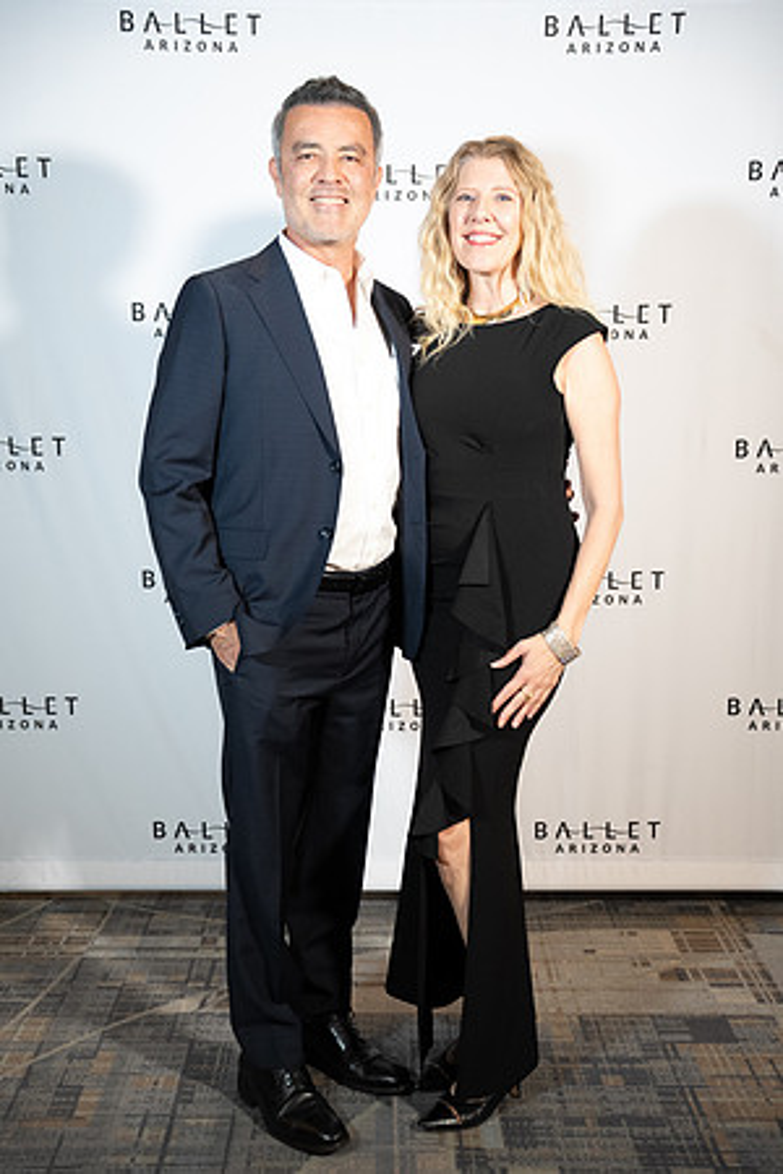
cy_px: 587
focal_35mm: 44
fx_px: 1442
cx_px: 392
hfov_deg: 30.4
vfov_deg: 44.3
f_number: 2.8
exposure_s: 1/160
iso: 1600
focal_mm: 44.2
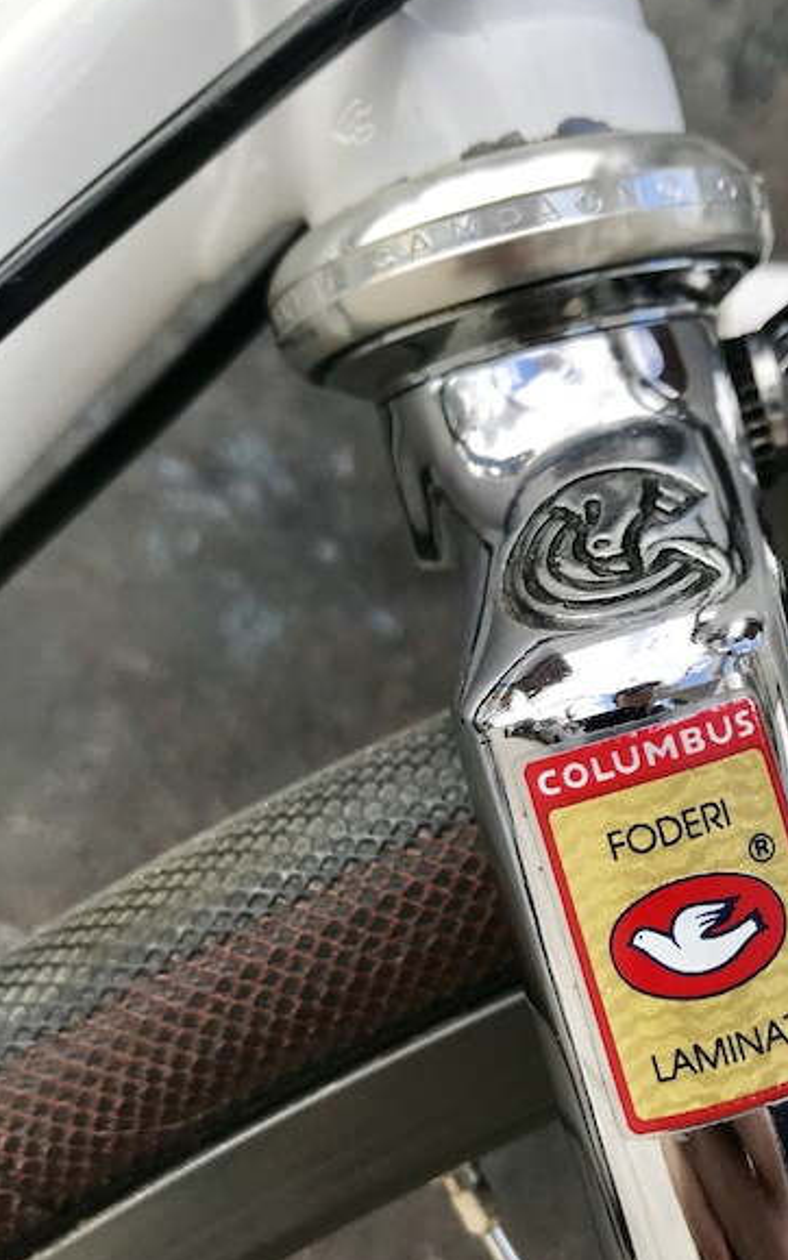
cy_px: 733
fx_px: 1408
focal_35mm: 41
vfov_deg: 48.0
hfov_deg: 30.4
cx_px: 642
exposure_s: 1/772
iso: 20
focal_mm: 3.99
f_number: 1.8
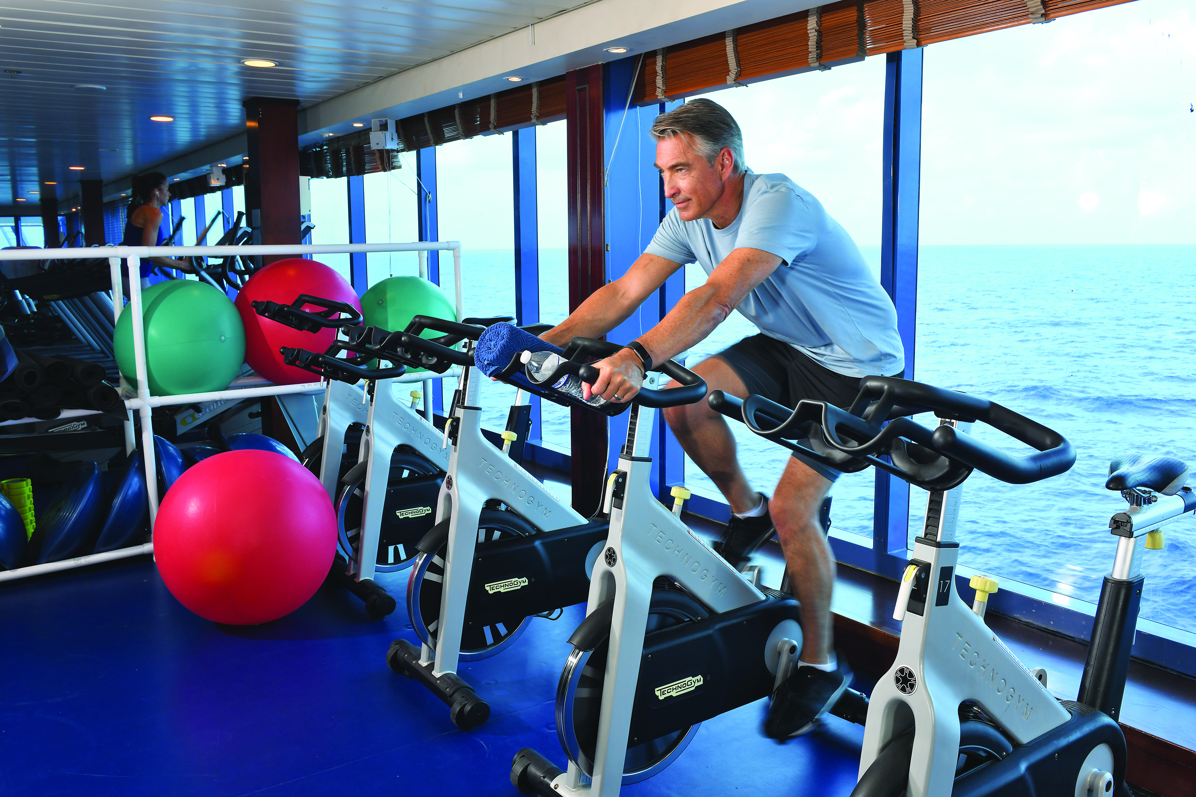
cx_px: 598
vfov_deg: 41.1
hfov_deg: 58.7
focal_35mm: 32
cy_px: 398
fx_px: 1063
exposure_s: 1/40
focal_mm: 32
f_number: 11
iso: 500
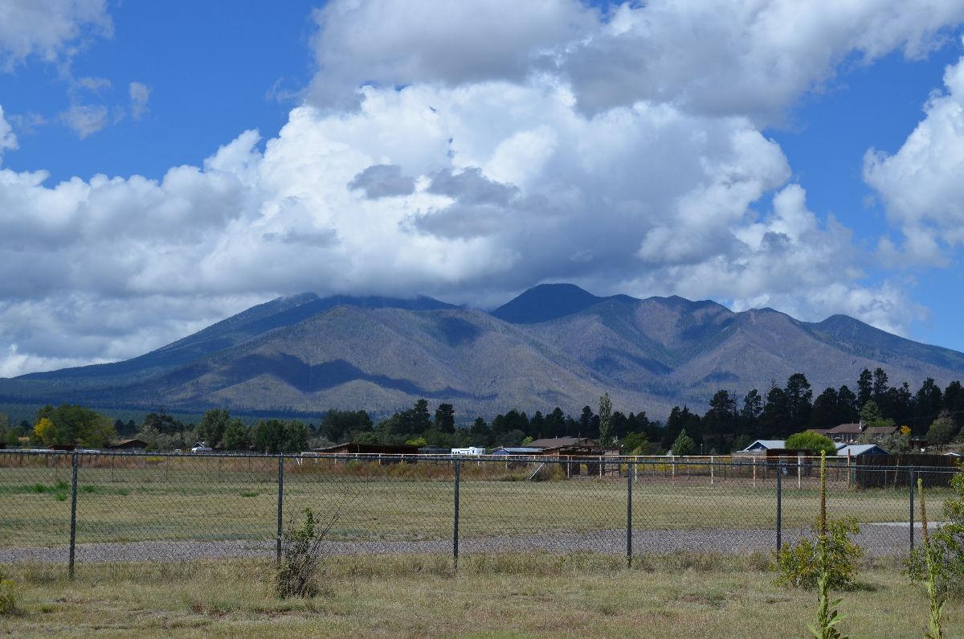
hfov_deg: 29.3
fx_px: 1844
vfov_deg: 19.6
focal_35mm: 69
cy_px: 320
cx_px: 482
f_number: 9
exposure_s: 1/320
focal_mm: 46
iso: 100
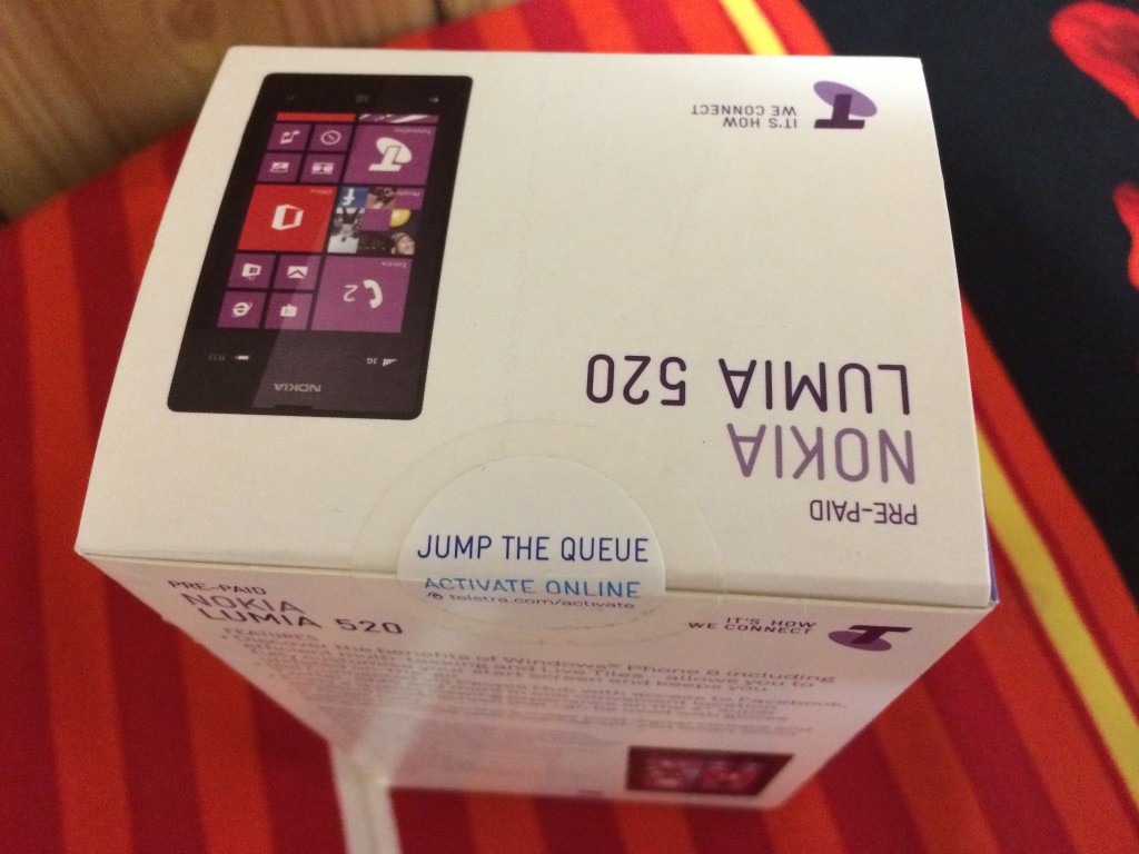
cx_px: 570
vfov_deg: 46.8
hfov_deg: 60.0
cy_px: 427
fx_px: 987
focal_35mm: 30
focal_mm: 4.12
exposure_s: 1/17
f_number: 2.2
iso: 500
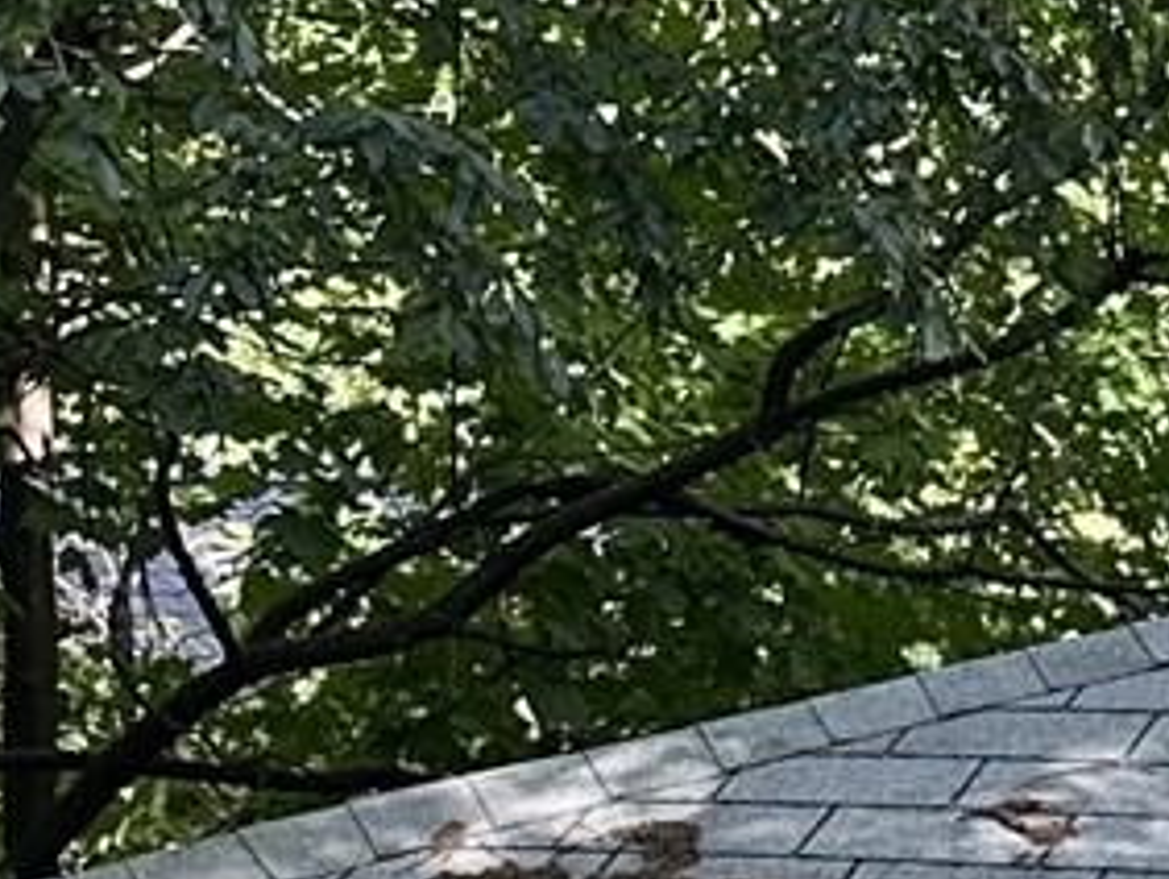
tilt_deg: -7.0
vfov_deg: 8.4
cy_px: 1219
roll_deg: -2.1
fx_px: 5881
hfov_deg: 9.0
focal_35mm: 174
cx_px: 3636
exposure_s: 1/218
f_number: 1.78
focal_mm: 6.86
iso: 64
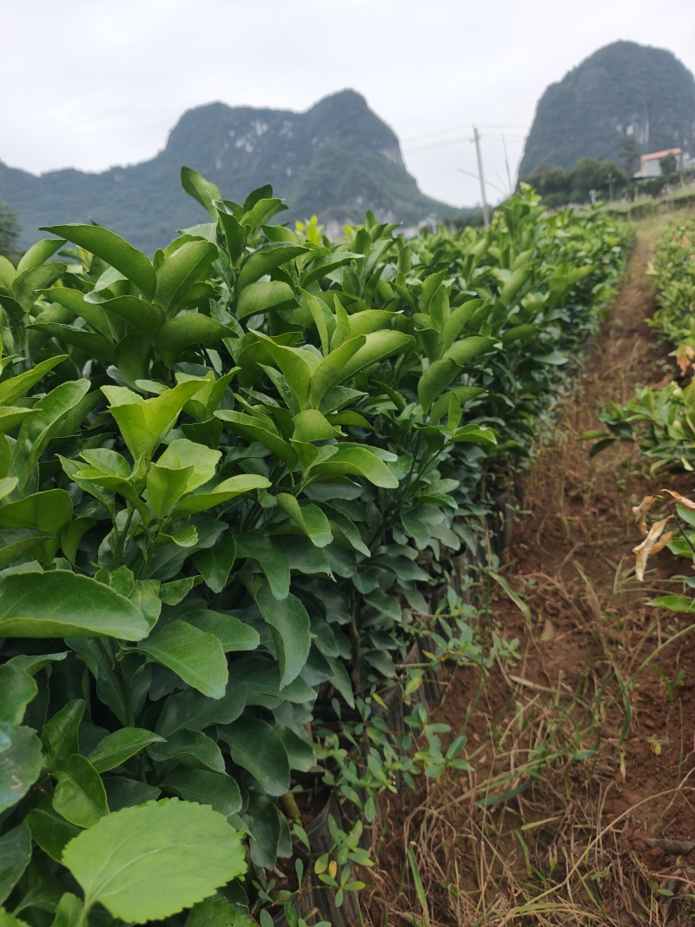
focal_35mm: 24
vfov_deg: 71.6
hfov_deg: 56.8
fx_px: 643
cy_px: 464
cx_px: 348
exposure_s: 1/363
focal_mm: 5.84
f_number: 1.6
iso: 50
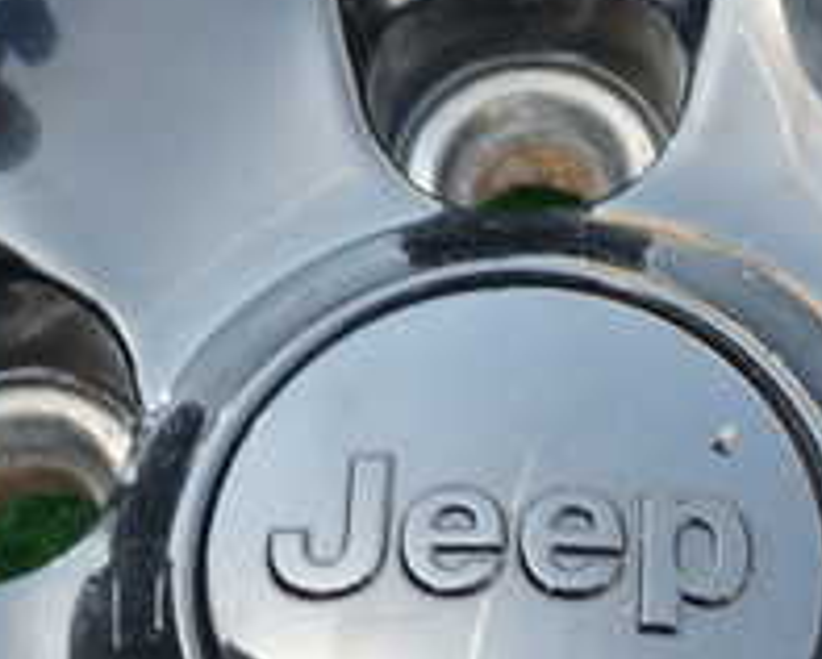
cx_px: 526
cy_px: 638
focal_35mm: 89
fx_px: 2167
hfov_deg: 21.4
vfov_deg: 17.0
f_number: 3.2
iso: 100
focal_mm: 5.4
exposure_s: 1/80
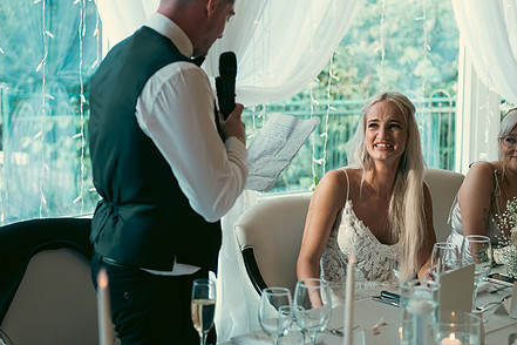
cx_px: 266
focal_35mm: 92
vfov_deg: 14.9
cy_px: 133
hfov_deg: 22.1
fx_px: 1321
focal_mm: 70
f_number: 3.5
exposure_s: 1/160
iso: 400
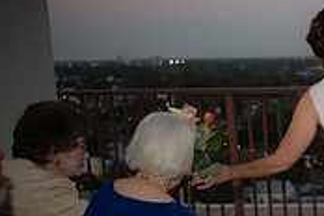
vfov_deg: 16.8
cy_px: 192
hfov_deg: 20.9
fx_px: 720
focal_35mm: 80
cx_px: 505
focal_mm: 24
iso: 800
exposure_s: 1/160
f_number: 2.8
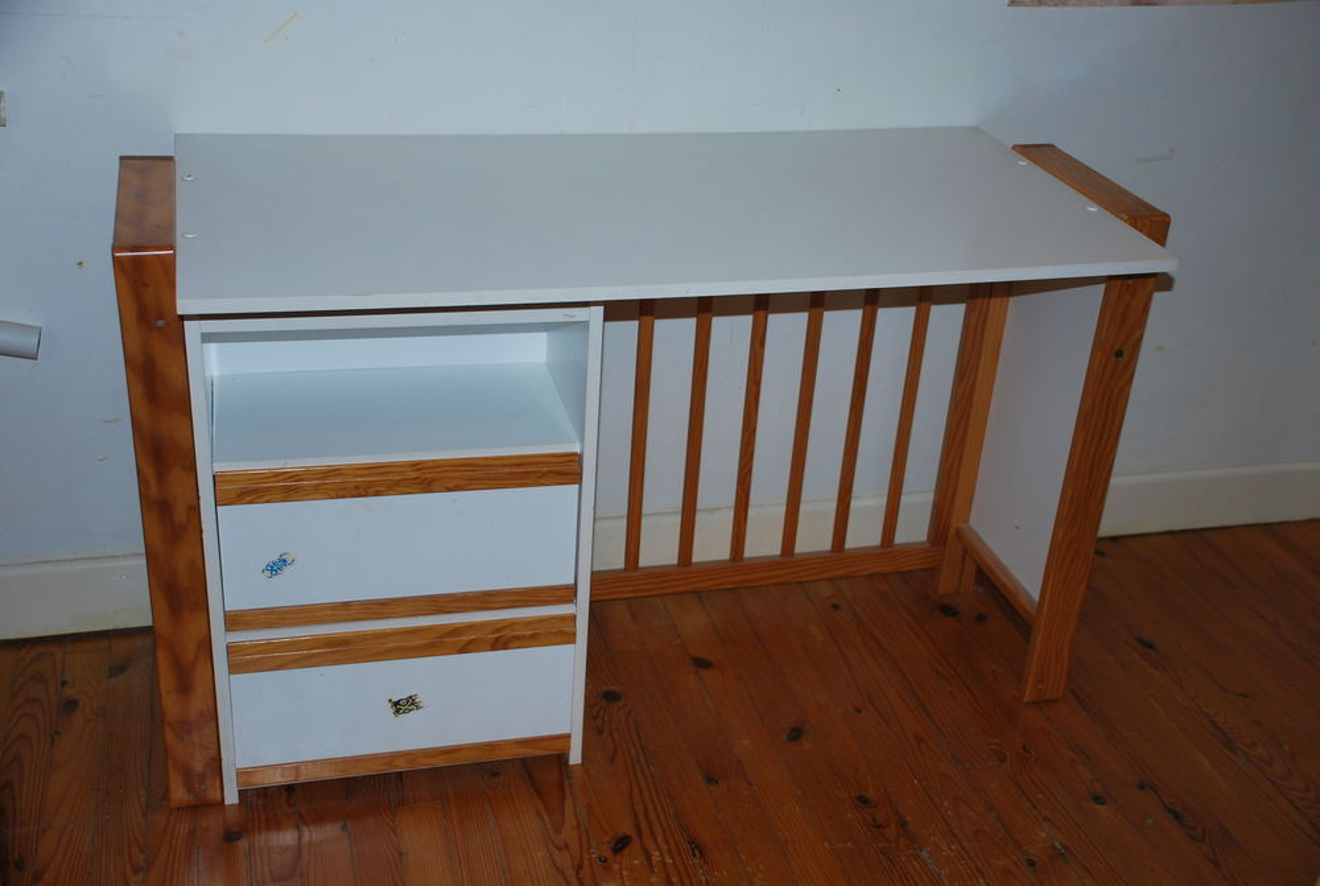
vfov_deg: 32.0
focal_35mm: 42
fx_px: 1543
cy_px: 443
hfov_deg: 46.3
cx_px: 660
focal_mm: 28
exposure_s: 1/60
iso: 200
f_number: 4
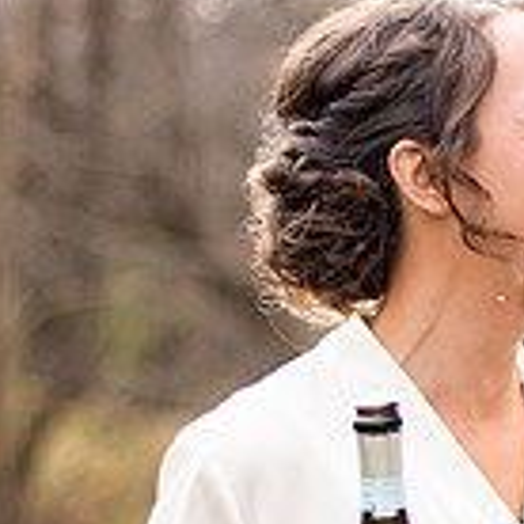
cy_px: 444
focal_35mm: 208
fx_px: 3562
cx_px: 693
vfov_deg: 8.4
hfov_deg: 8.3
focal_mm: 50
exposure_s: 1/2500
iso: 400
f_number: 1.8
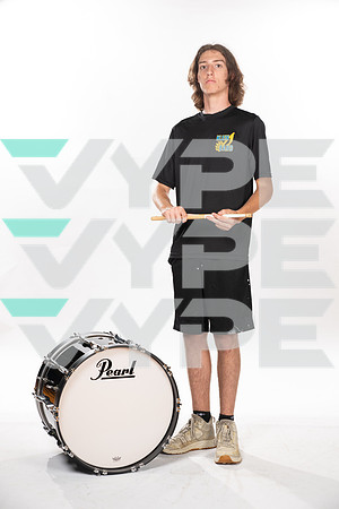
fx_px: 819
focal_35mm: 58
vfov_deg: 34.5
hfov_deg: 23.4
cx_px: 170
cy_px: 254
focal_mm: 58
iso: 800
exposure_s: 1/320
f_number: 7.1
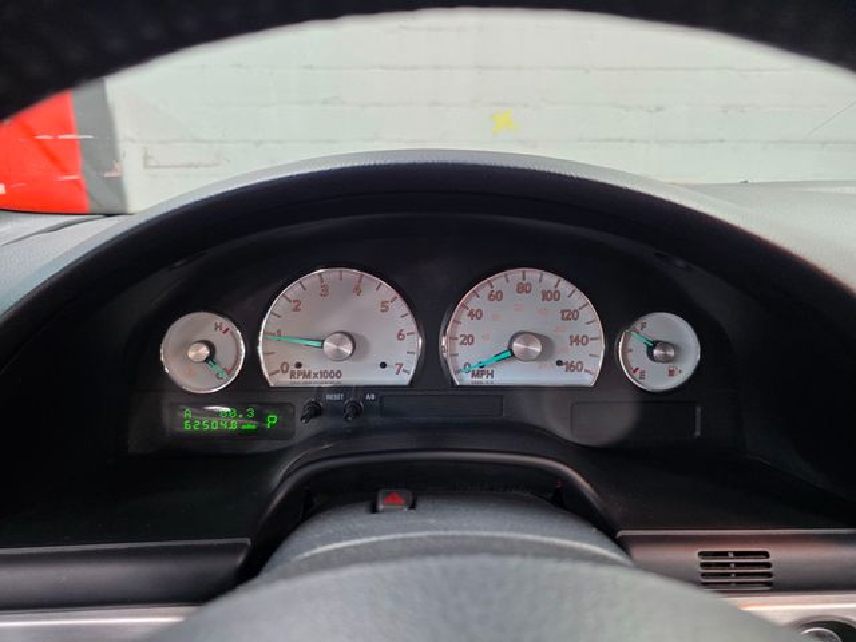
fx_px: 569
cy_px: 321
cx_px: 428
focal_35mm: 23
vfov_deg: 58.9
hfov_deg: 73.9
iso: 400
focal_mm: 6.3
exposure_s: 1/120
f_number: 1.7
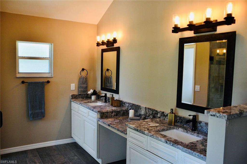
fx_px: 206
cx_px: 124
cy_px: 82
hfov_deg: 61.9
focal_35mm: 30
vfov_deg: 43.6
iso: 400
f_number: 4
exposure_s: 1/60
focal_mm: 20
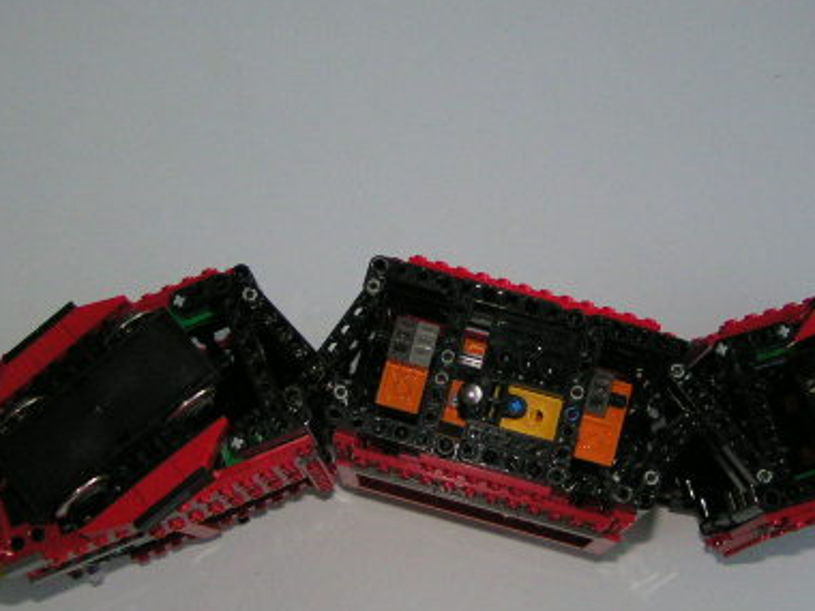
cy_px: 367
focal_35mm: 64
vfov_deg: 22.9
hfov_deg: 30.2
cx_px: 474
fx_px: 1507
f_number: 2.8
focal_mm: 5.8
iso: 200
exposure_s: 1/40
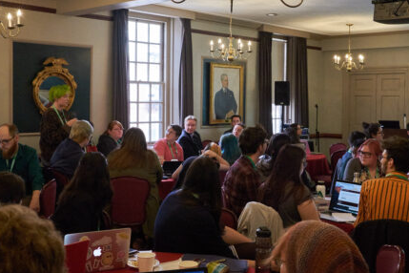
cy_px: 114
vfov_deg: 27.5
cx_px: 213
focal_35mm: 49
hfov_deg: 40.3
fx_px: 557
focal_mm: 23
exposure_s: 1/100
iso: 2500
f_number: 5.6
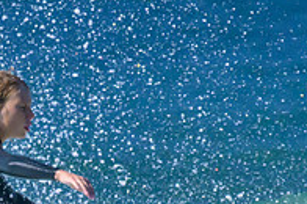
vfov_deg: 0.4
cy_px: 273
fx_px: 26929
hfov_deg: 0.7
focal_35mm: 3163
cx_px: 138
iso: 2200
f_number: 11
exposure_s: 1/2000
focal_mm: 800
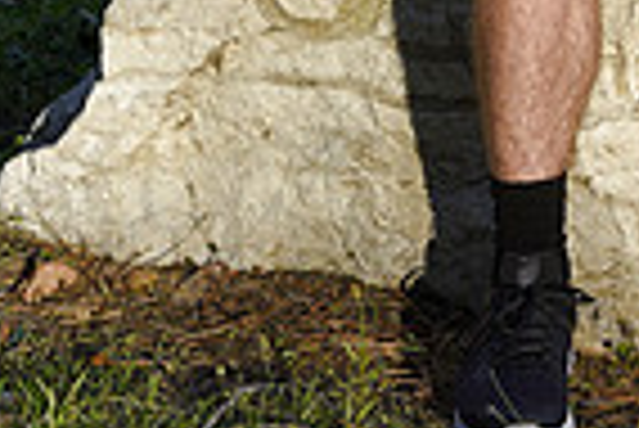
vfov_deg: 7.1
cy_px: -367
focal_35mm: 188
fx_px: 3340
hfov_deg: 10.7
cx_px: 824
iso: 200
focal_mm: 46
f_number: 8
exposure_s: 1/250
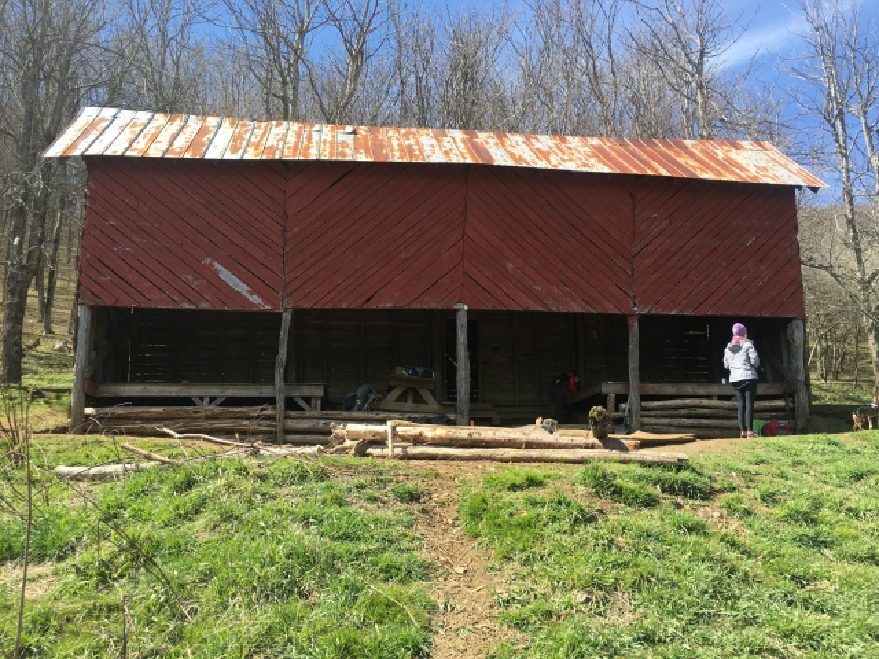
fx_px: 736
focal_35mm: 29
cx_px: 440
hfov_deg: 61.7
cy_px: 330
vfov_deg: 48.2
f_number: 2.2
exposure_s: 1/574
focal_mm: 4.15
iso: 25
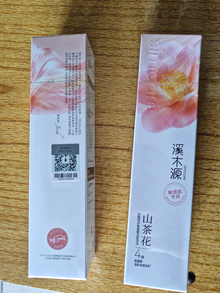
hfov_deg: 51.4
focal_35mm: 27
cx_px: 110
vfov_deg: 65.3
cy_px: 146
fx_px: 229
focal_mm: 5.52
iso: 400
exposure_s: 1/50
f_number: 1.95
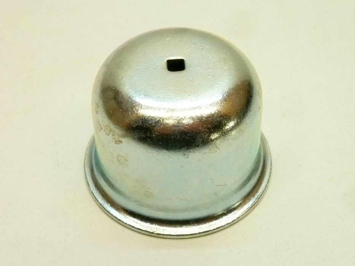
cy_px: 133
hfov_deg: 32.7
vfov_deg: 24.8
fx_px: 605
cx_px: 178
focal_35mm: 59
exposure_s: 1/40
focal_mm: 9.7
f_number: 3.9
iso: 400
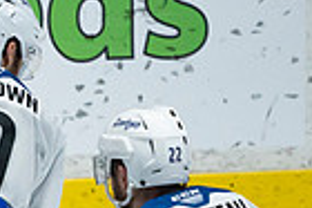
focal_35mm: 3281
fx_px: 28402
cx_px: -492
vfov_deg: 0.4
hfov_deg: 0.6
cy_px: 291
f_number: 4
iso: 1600
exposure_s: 1/1000
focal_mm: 600
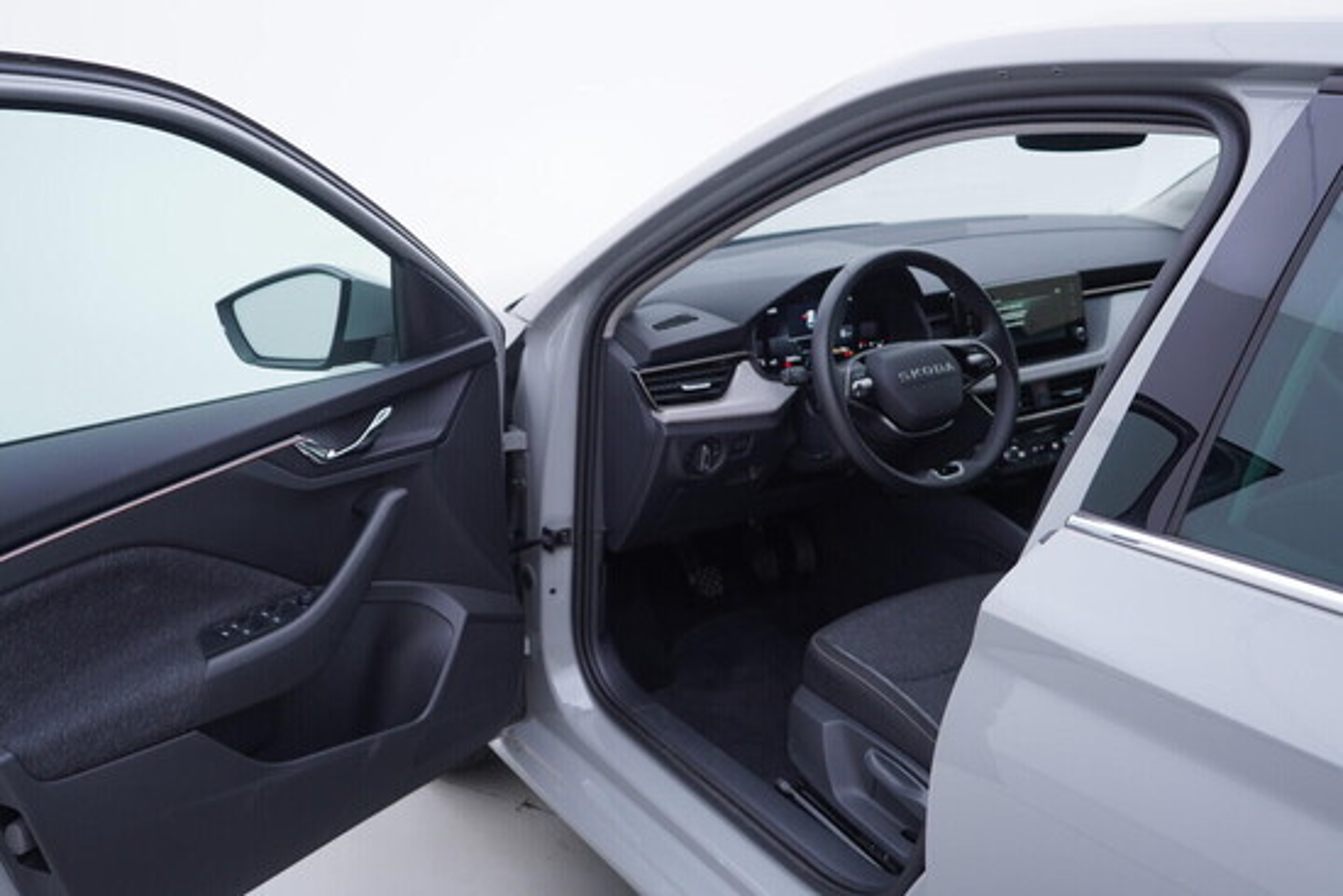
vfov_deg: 36.9
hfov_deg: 53.1
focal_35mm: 36
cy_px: 448
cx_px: 672
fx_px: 1343
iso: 125
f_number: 3.2
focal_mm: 24
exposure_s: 1/50
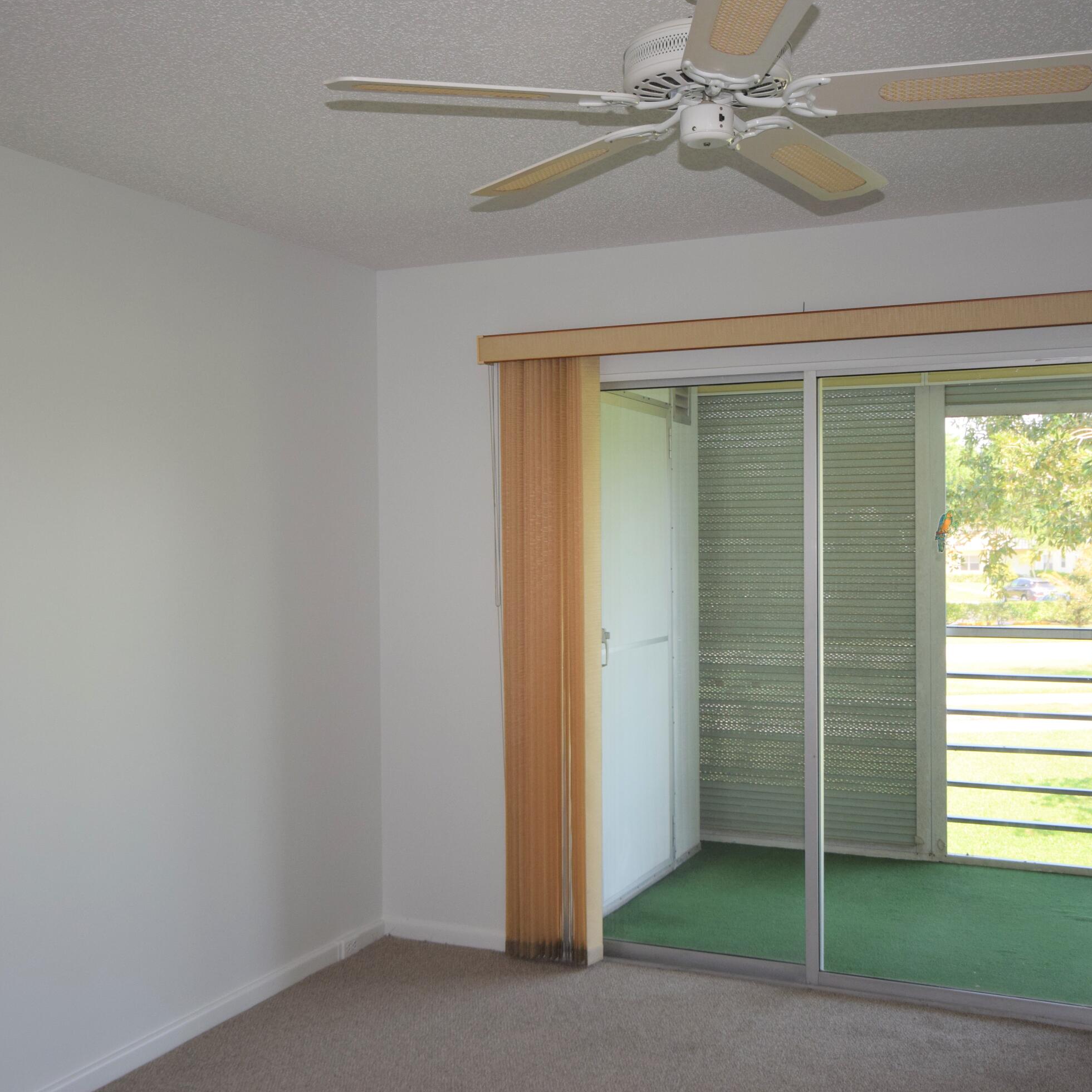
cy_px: 554
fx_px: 1392
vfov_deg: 42.8
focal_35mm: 39
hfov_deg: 42.8
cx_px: 532
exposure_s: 1/125
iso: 500
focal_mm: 20
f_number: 5.6
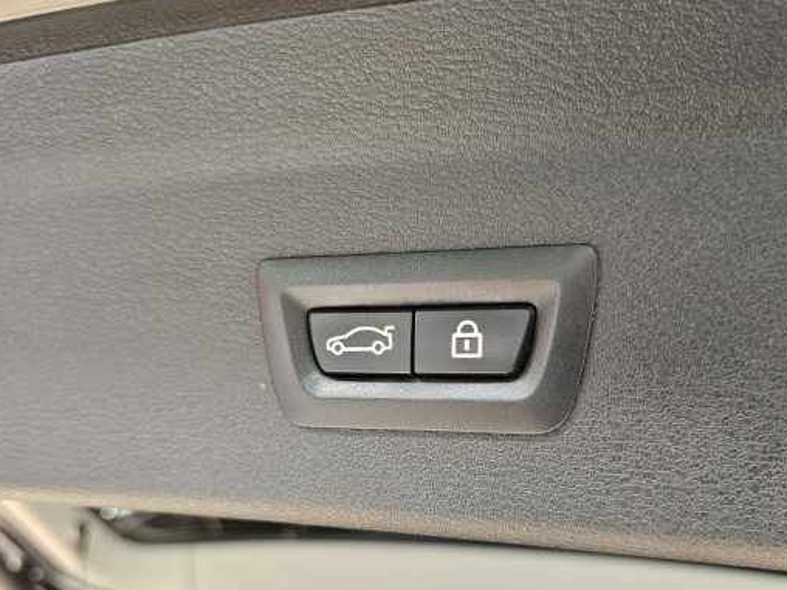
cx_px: 424
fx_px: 659
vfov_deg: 47.9
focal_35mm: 29
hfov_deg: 61.6
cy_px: 359
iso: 320
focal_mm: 6.3
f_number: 1.7
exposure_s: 1/100
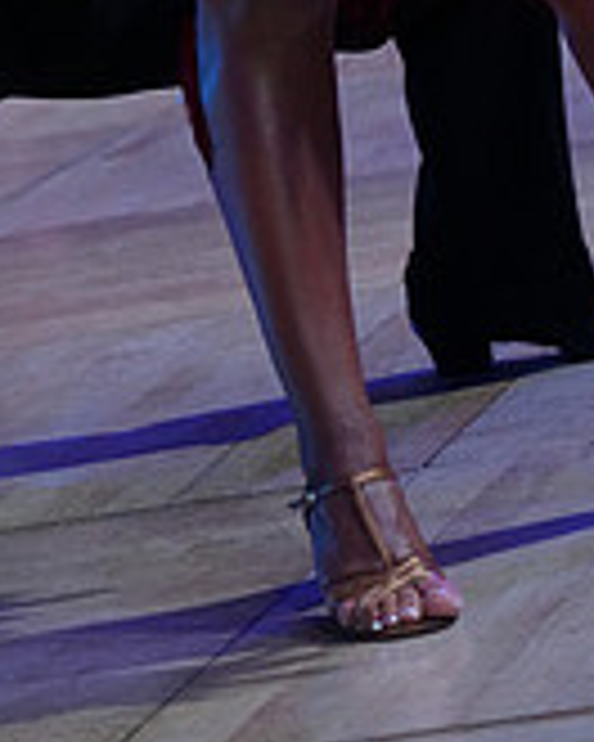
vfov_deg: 6.5
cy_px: -535
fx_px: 6439
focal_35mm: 293
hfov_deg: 5.3
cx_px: 200
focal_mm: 89
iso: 2500
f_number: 4
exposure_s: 1/400
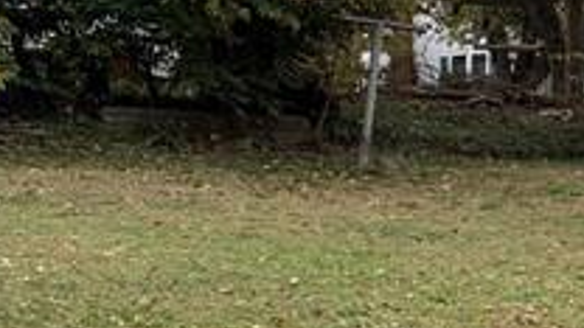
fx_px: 1998
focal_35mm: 129
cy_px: 146
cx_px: 1132
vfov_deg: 9.4
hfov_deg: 14.2
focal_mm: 6.93
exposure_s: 1/726
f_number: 1.8
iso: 100
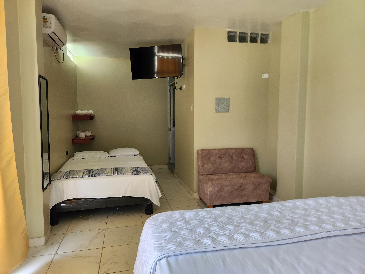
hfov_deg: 73.9
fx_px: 243
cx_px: 182
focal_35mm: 23
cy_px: 137
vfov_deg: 58.9
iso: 200
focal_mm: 5.4
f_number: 1.8
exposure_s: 1/120
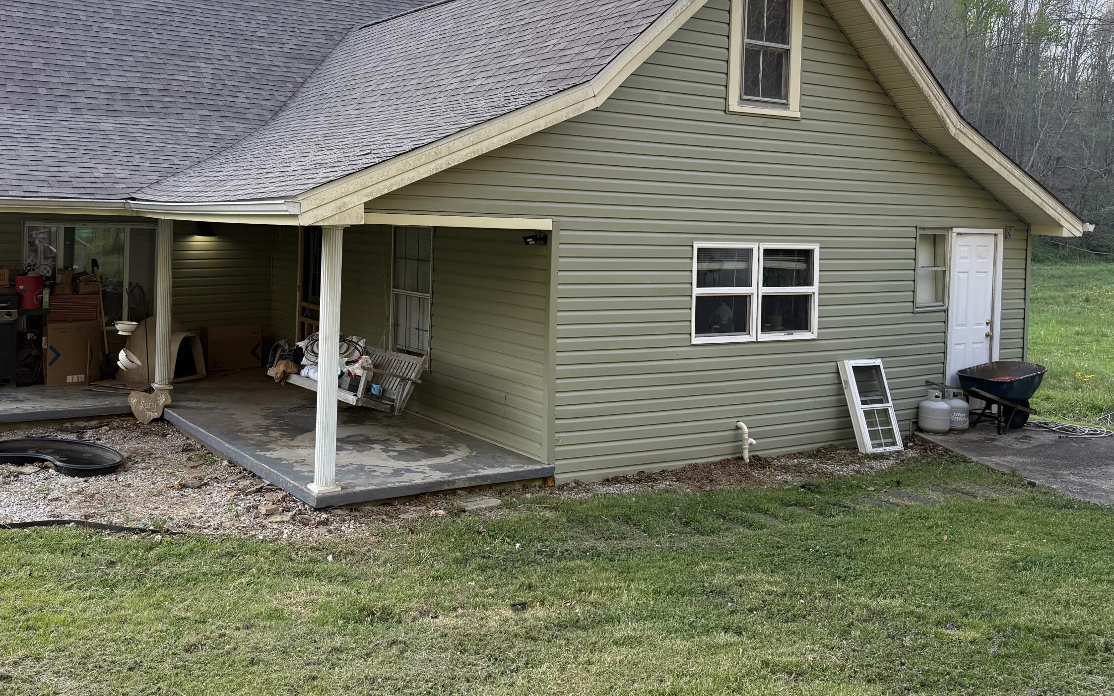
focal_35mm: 34
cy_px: 234
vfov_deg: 36.9
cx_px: 414
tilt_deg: -1.2
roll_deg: -2.2
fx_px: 1032
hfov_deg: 56.0
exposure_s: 1/559
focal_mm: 6.76
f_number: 1.78
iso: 100
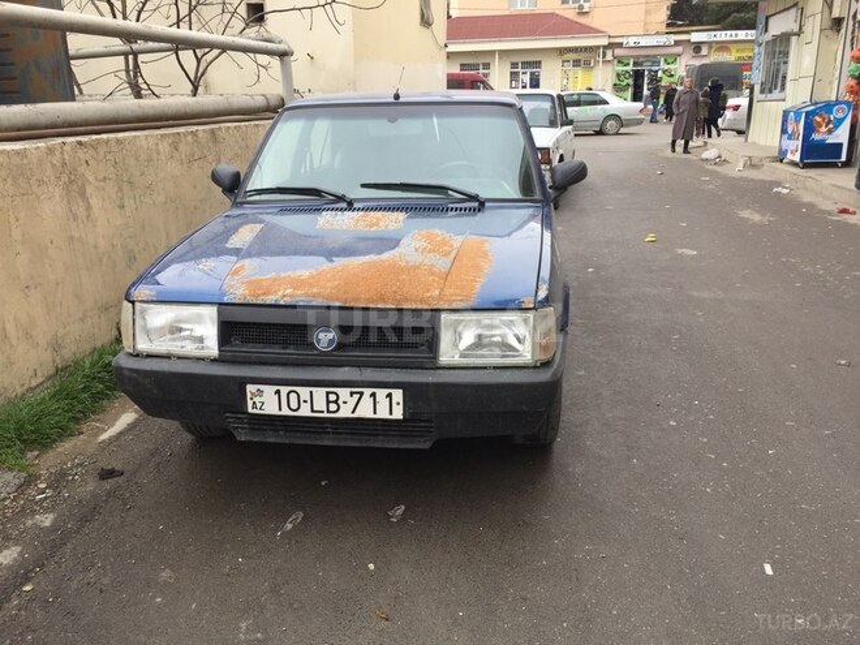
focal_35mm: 29
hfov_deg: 61.7
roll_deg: +1.2
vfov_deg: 48.2
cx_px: 430
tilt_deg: -16.5
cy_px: 322
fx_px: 720
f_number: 2.2
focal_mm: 4.15
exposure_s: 1/370
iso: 32
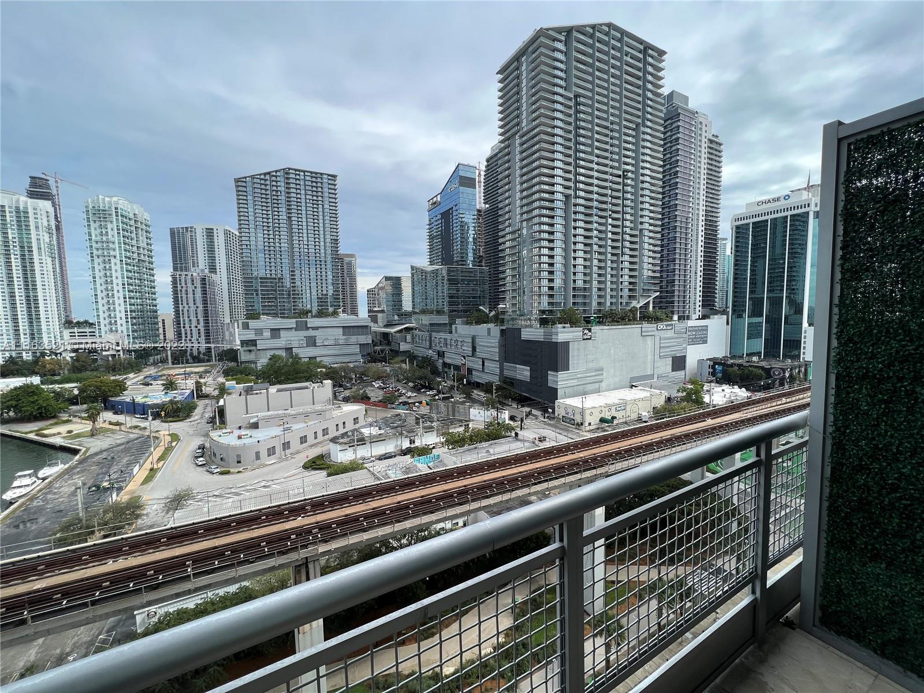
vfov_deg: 89.9
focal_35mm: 13
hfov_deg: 106.2
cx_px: 462
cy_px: 346
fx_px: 347
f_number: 1.8
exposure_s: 1/1220
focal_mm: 1.57
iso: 32
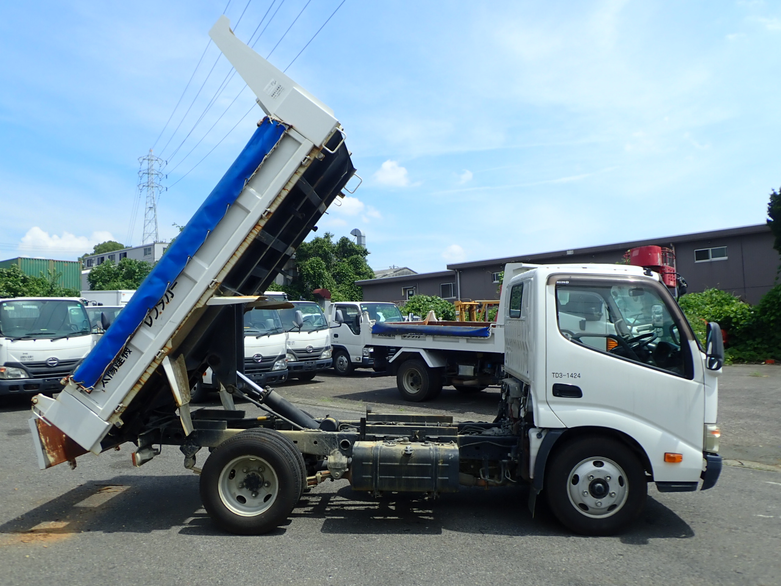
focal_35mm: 30
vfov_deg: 46.8
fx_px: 677
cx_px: 390
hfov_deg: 60.0
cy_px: 293
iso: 100
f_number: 9
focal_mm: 5.5
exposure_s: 1/125
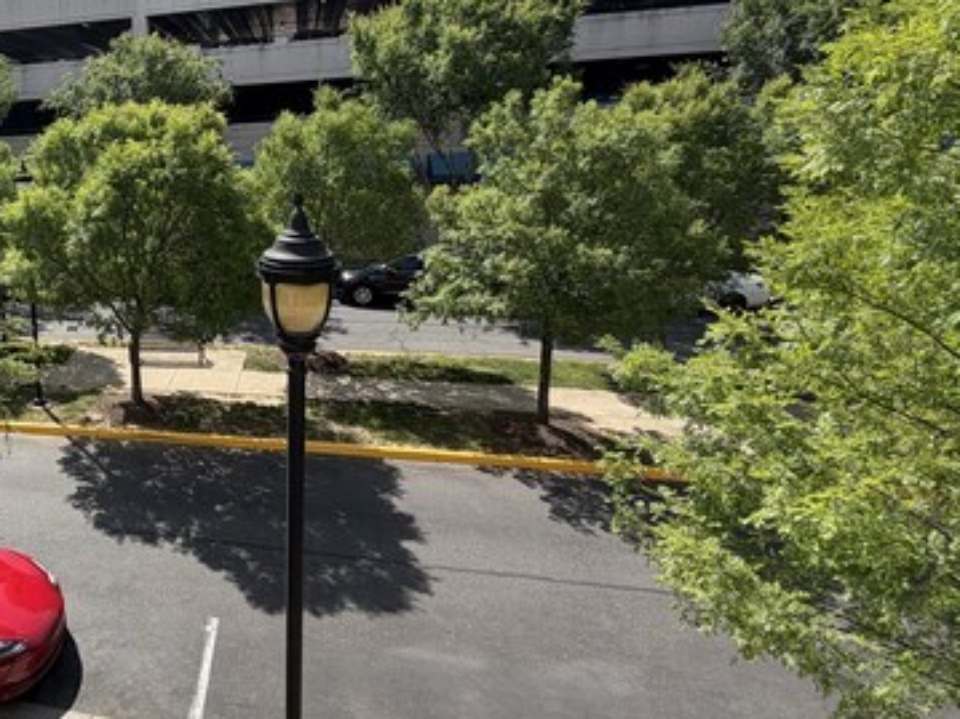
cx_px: 87
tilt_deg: -10.7
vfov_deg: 52.5
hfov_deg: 57.3
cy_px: 270
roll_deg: +5.3
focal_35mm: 26
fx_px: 721
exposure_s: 1/799
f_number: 2.2
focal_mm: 2.22
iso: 25
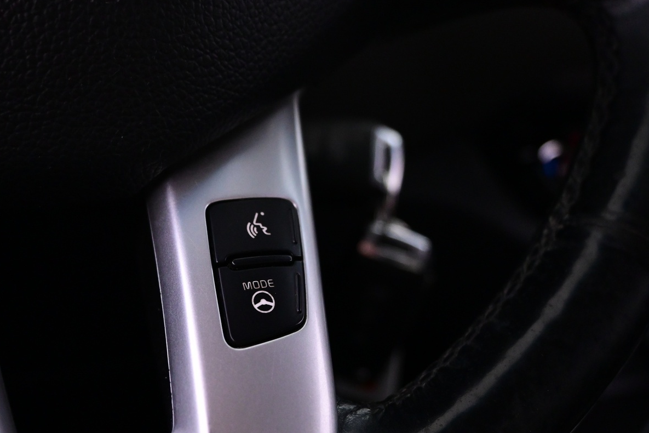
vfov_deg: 32.4
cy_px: 282
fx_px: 739
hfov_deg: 47.0
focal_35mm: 41
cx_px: 243
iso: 2500
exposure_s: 1/30
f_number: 3.8
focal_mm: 20
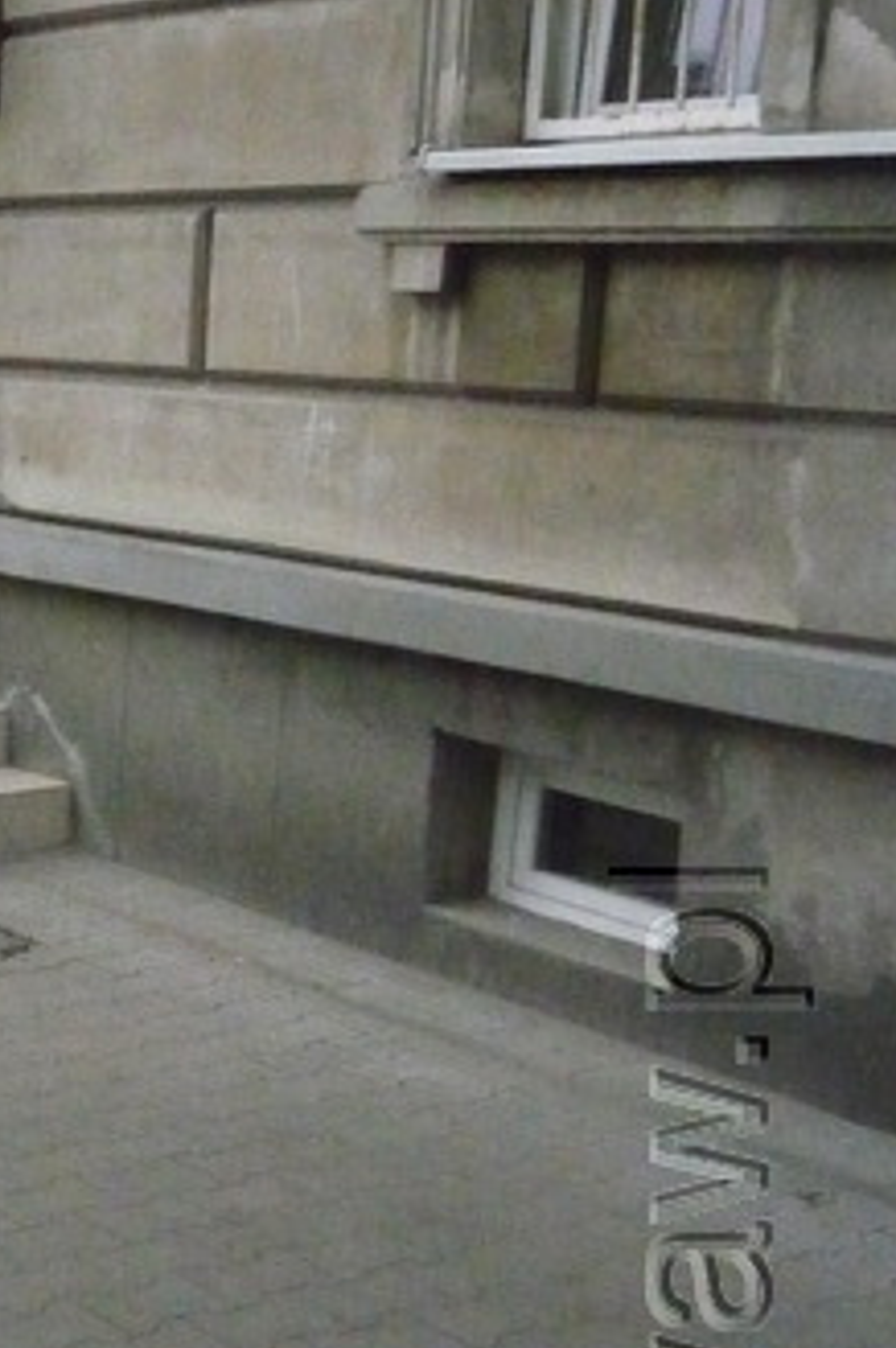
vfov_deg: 30.9
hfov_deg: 20.0
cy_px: 818
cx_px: -86
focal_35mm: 65
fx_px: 2432
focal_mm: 5.2
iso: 1600
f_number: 6.3
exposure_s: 1/800
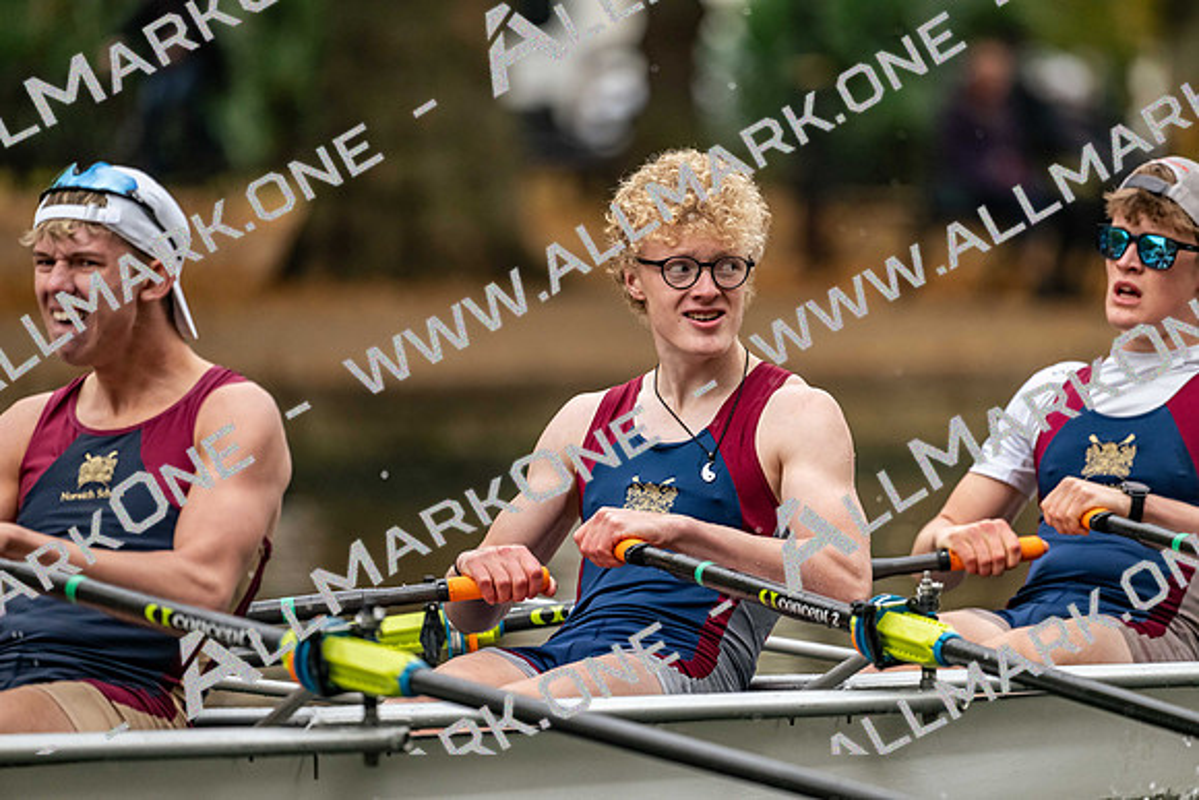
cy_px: 400
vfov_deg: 3.4
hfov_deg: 5.2
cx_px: 600
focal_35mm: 400
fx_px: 13325
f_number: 4.5
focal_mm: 400
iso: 2500
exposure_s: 1/2500
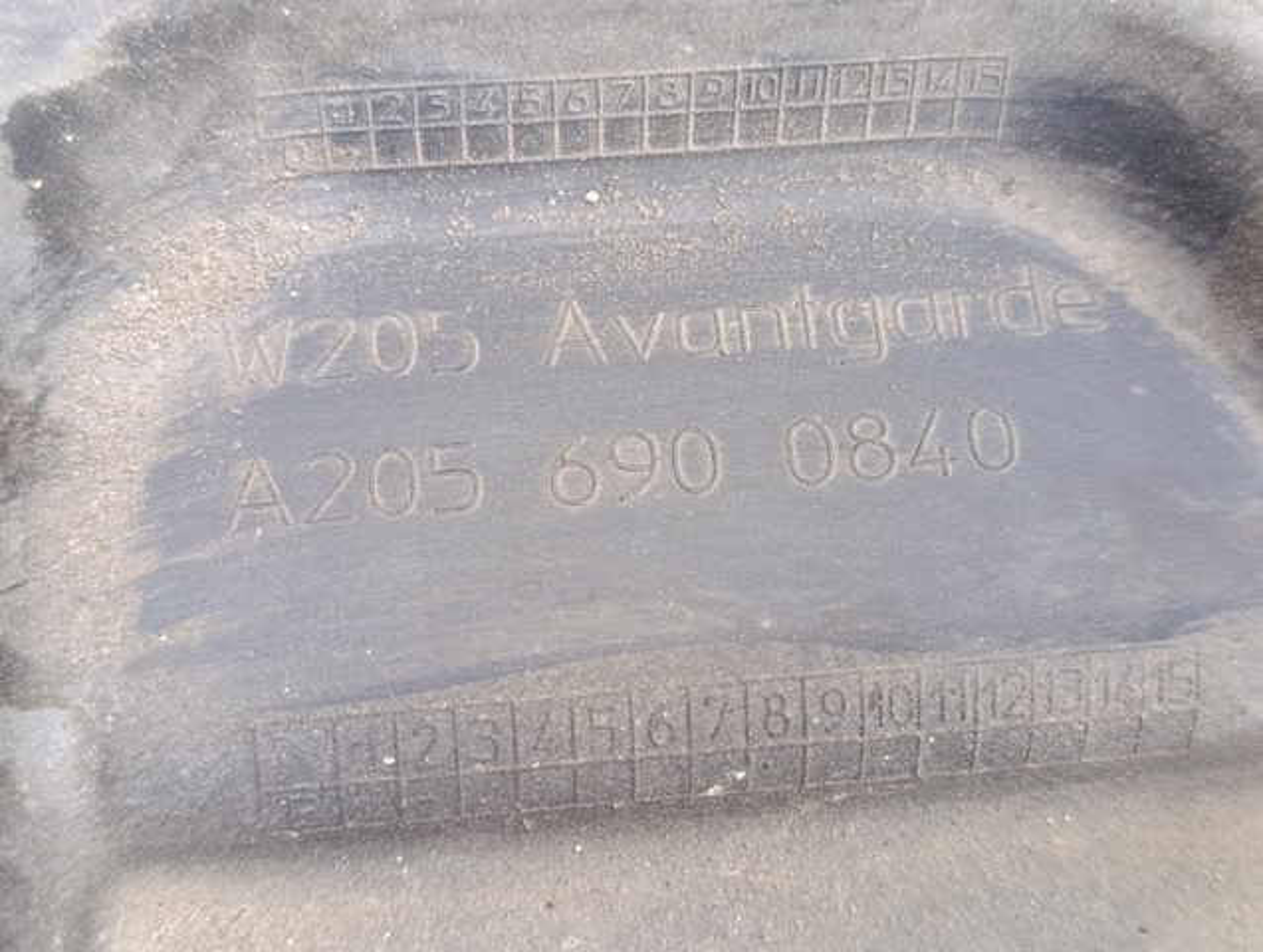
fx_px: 1681
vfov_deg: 31.6
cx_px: 632
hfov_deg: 41.2
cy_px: 476
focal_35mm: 46
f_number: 1.7
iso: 640
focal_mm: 6.11
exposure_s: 1/50
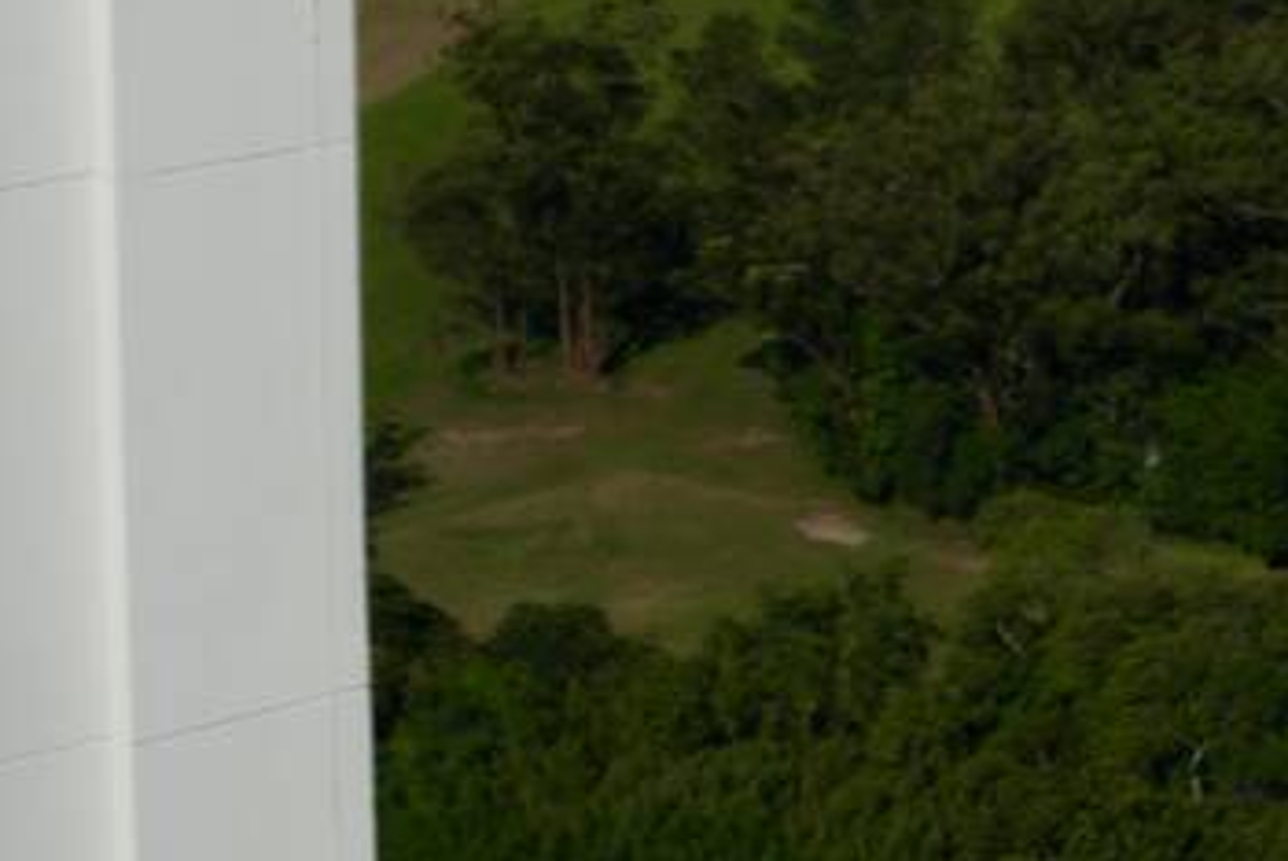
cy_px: -677
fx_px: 3975
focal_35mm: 111
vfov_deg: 11.5
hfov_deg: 16.6
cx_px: 1976
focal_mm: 16
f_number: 5
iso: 100
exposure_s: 1/2500
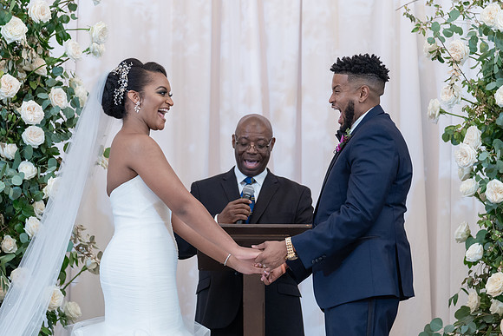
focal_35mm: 149
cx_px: 253
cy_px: 152
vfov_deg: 9.2
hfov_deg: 13.8
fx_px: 2076
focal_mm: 136
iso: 2000
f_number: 4
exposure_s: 1/100
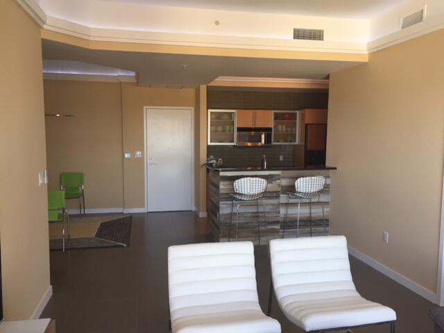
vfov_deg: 48.2
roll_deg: +0.1
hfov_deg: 61.7
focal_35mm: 29
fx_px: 372
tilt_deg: -2.8
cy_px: 166
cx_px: 222
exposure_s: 1/40
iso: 32
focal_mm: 4.15
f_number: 2.2
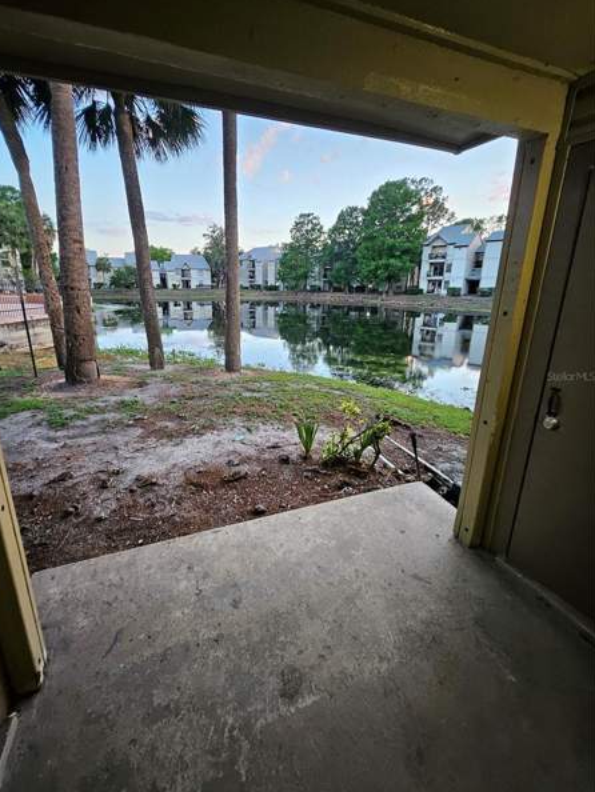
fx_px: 321
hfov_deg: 85.6
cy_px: 376
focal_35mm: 14
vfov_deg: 102.0
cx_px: 277
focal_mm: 1.74
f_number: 2.2
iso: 200
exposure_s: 1/60
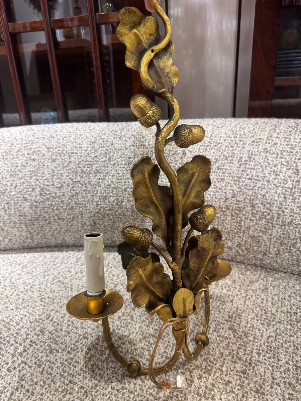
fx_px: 278
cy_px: 200
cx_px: 150
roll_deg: +3.4
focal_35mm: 24
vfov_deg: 71.6
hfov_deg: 56.8
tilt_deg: -21.5
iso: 160
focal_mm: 6.76
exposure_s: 1/100
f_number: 1.78
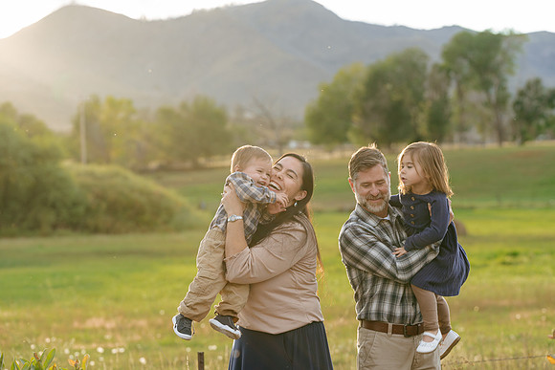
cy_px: 185
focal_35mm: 147
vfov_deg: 9.3
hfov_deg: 14.0
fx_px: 2267
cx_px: 278
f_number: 5.6
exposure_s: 1/200
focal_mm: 147
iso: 640
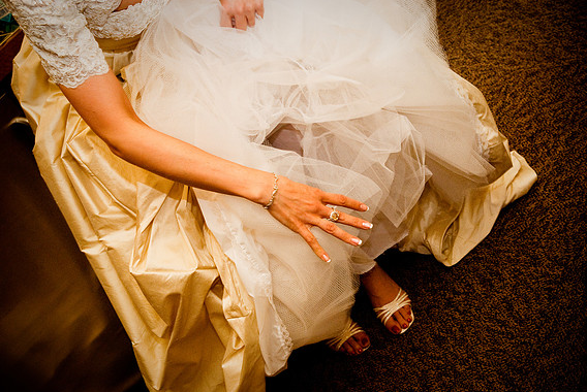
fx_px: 800
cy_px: 198
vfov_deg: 27.6
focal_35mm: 49
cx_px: 291
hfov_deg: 40.3
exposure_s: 1/60
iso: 220
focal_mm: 32
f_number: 7.1
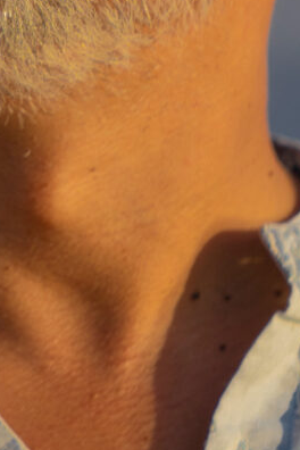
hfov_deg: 1.1
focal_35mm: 1292
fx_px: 16149
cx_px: -426
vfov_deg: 1.6
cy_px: -172
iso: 100
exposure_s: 1/1600
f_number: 2.8
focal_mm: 200
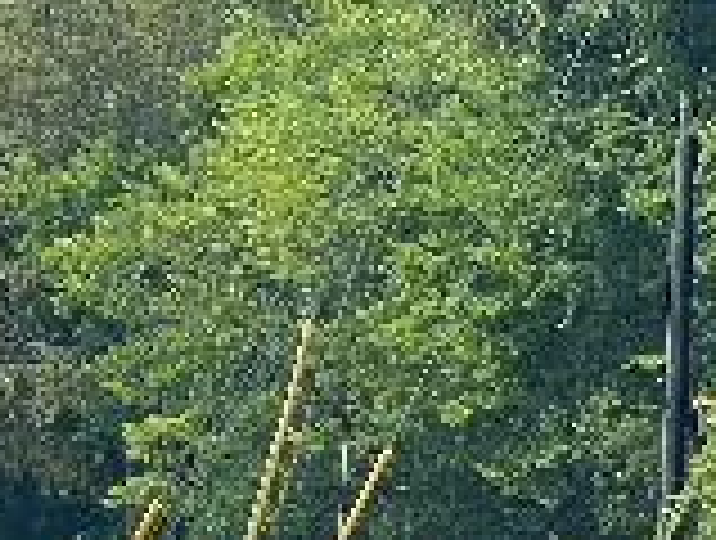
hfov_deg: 5.8
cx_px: 1121
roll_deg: +1.0
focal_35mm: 334
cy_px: 1472
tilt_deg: -3.4
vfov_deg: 4.3
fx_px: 6924
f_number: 2
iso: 25
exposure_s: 1/872
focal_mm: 6
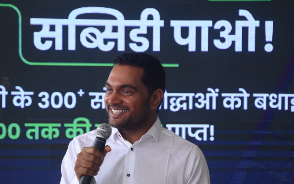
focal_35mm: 166
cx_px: 129
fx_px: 1328
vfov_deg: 7.9
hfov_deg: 12.6
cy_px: 121
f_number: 5
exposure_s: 1/160
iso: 1250
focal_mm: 75
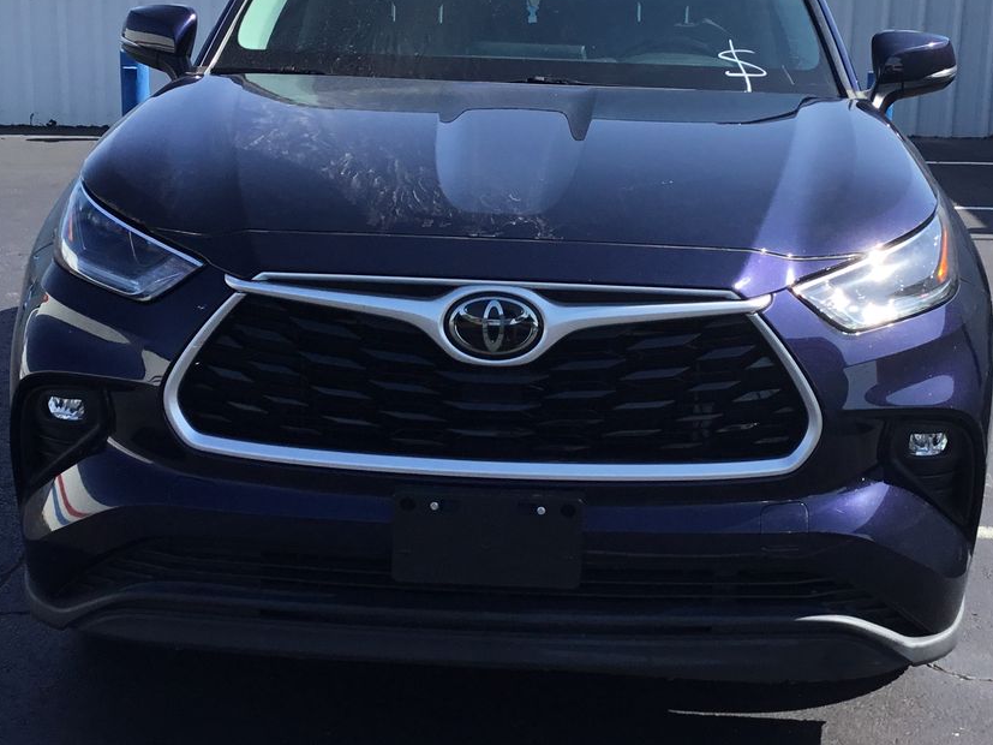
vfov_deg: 24.4
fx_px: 1721
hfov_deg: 32.2
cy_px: 304
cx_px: 530
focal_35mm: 60
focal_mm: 3.3
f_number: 2.4
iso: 25
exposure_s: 1/916
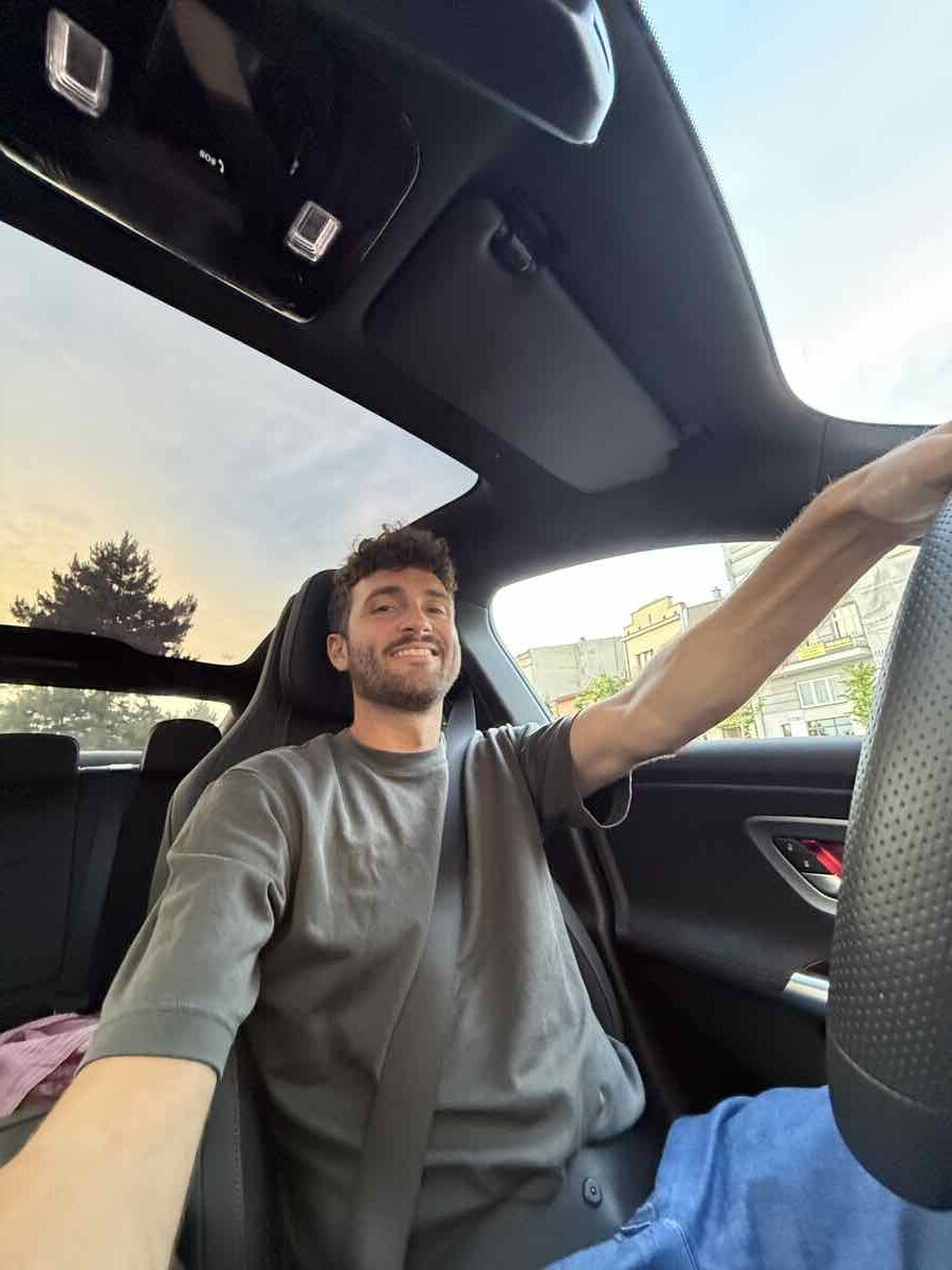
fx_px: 513
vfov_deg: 102.1
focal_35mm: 14
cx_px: 476
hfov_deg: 85.7
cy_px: 635
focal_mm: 2.22
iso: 640
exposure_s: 1/60
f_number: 2.2
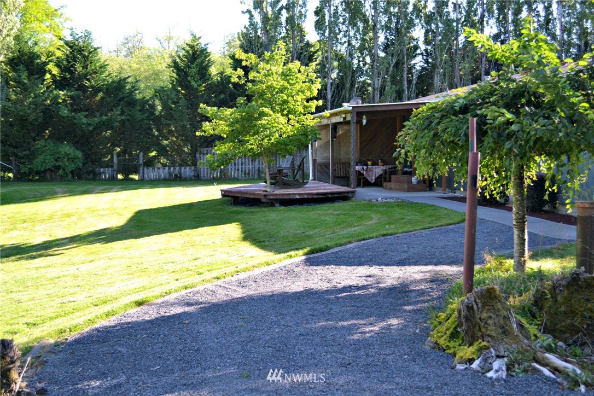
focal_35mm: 45
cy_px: 198
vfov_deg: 29.9
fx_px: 742
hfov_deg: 43.6
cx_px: 297
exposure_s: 1/500
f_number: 4.5
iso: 640
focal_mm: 30
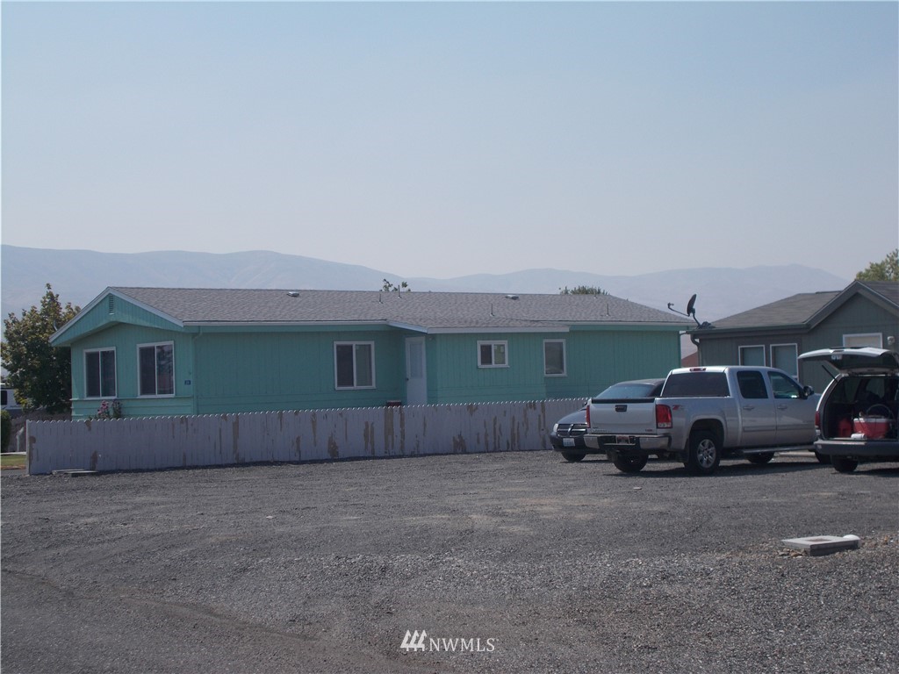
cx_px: 450
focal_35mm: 58
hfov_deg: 33.2
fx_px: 1506
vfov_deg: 25.2
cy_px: 337
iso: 80
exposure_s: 1/160
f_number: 12.3
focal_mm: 10.3
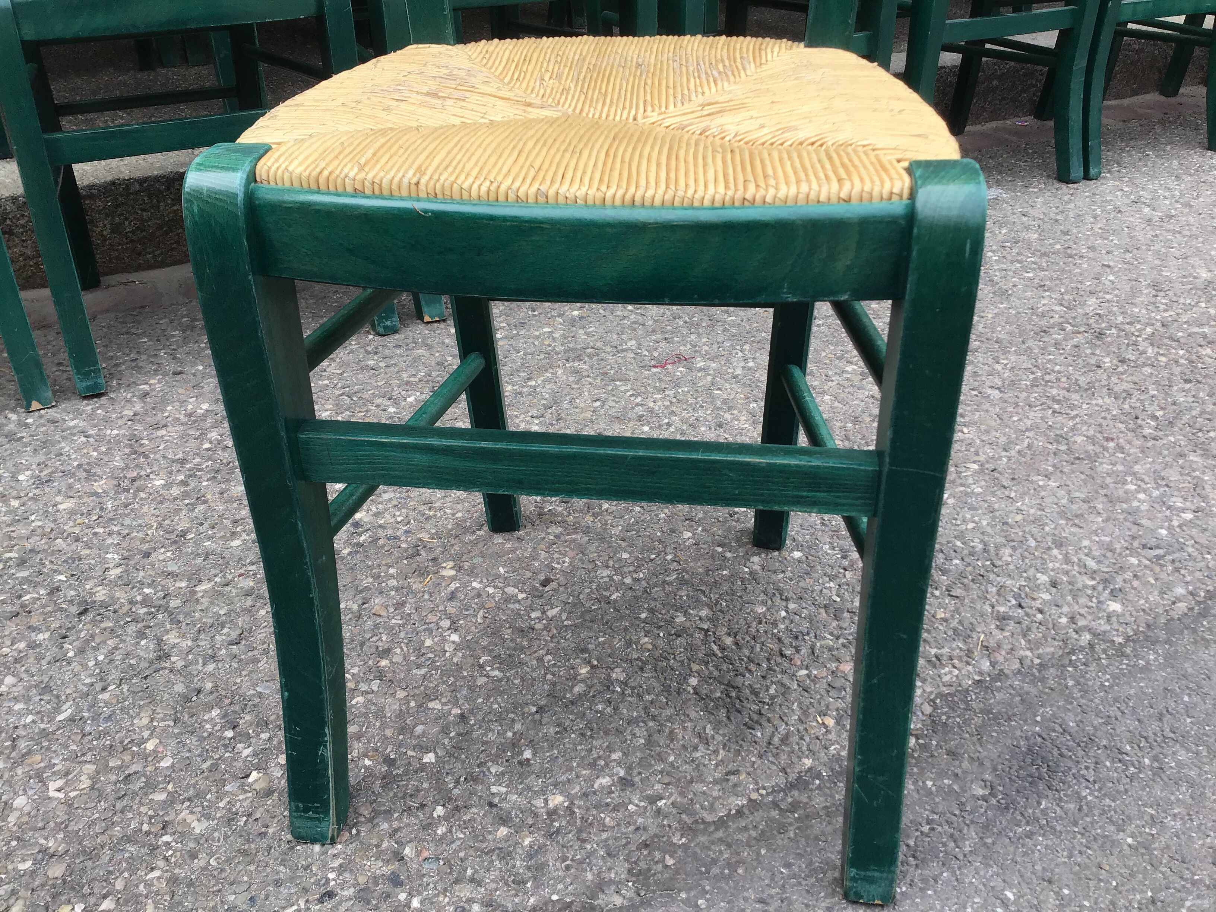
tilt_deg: -32.2
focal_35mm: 31
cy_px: 456
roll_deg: -0.5
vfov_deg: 45.4
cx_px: 608
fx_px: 1089
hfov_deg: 58.4
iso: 25
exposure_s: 1/247
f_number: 2.4
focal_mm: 3.3
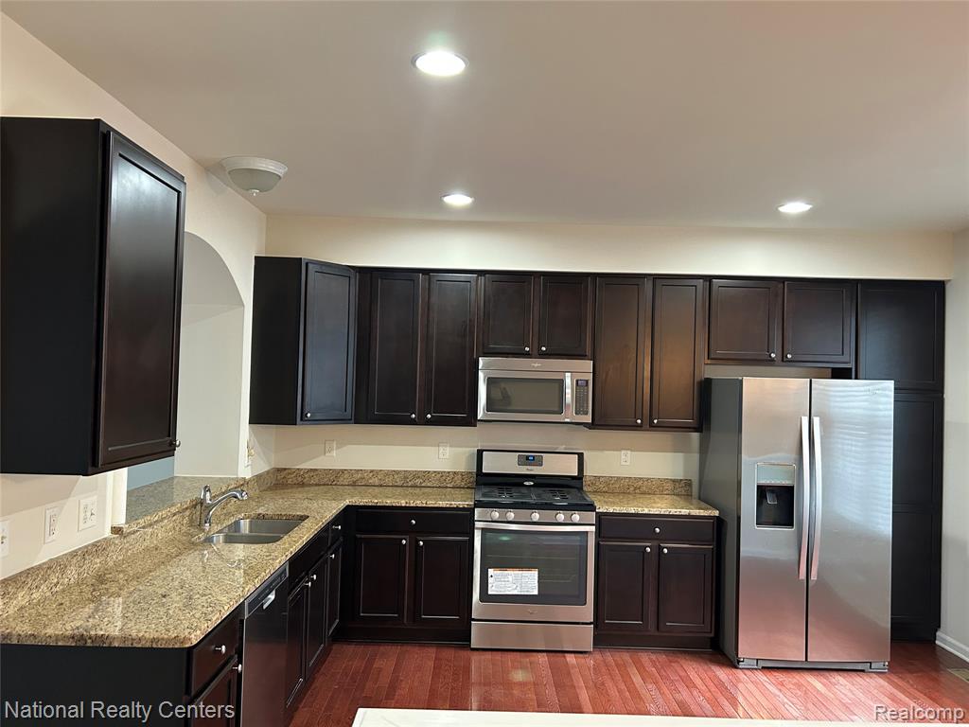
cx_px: 484
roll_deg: -1.0
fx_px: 728
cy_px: 364
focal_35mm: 26
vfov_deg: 53.1
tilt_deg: +0.6
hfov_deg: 67.3
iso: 250
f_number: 1.5
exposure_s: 1/60
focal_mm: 5.7
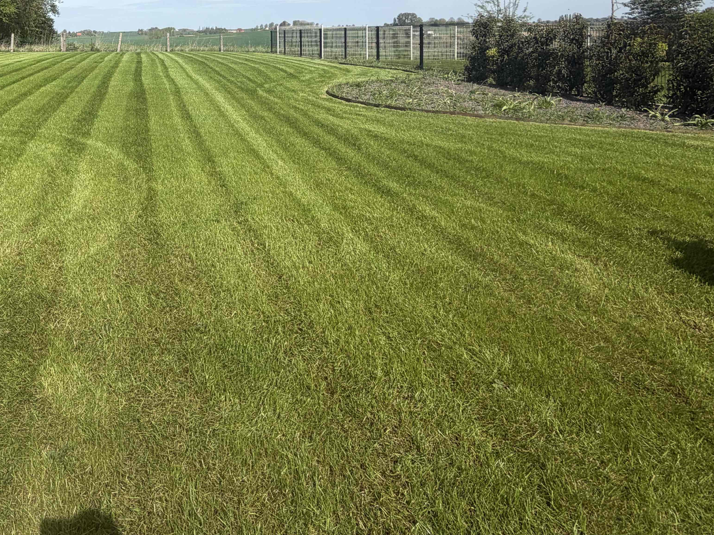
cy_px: 62
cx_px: 139
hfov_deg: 61.5
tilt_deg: -1.4
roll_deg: +2.4
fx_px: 536
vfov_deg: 48.0
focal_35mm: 26
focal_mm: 2.22
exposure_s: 1/864
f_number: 2.2
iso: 20
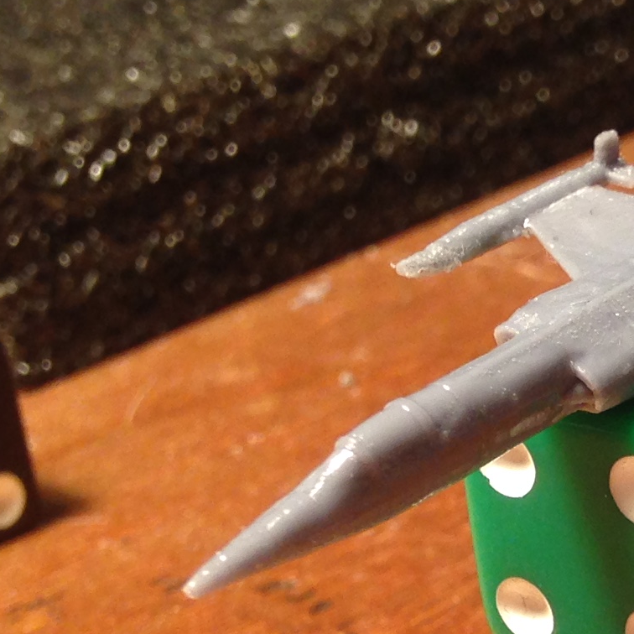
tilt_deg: -29.8
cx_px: 929
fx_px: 2611
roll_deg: +4.0
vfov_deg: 13.5
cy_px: 722
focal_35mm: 126
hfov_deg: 13.1
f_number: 2.4
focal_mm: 4.12
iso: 80
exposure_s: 1/20
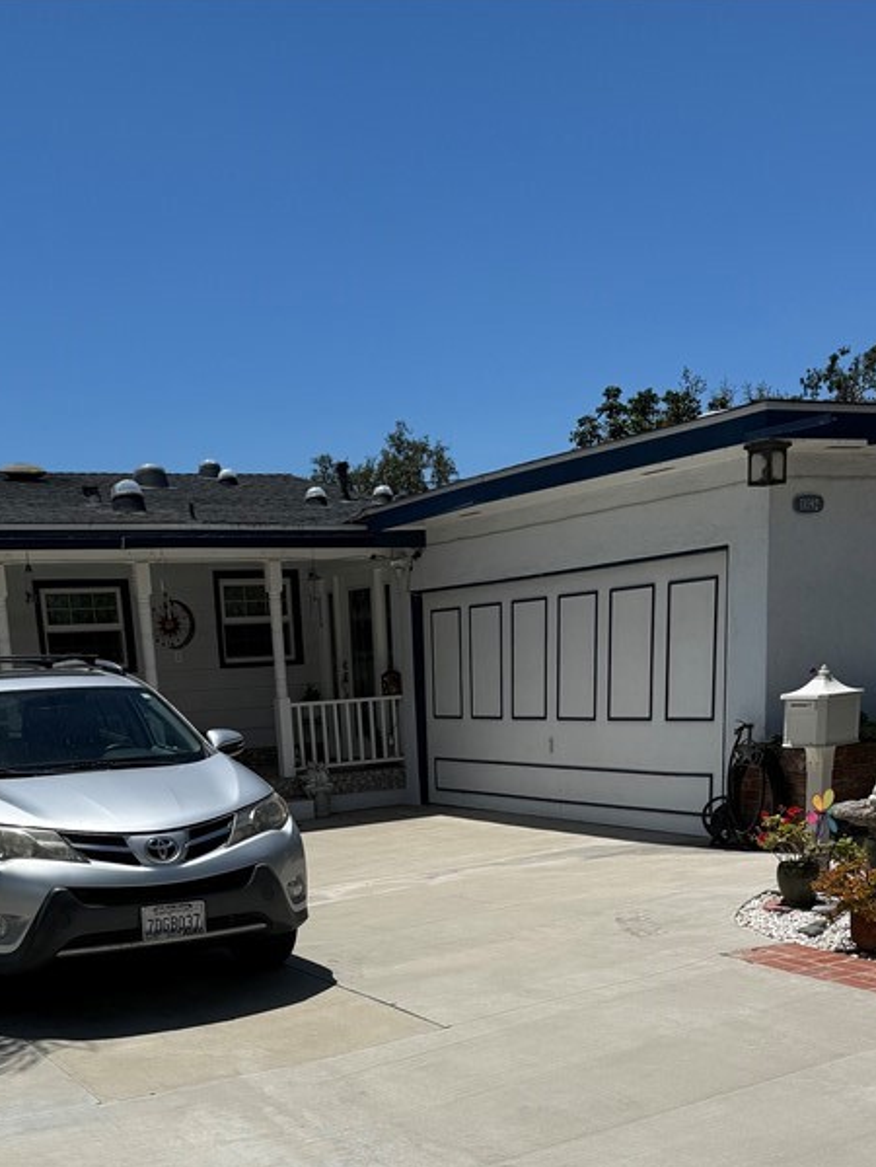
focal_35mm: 41
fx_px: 1382
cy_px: 992
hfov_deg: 35.1
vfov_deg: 42.9
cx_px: 364
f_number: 1.78
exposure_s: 1/11905
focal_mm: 6.76
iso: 80
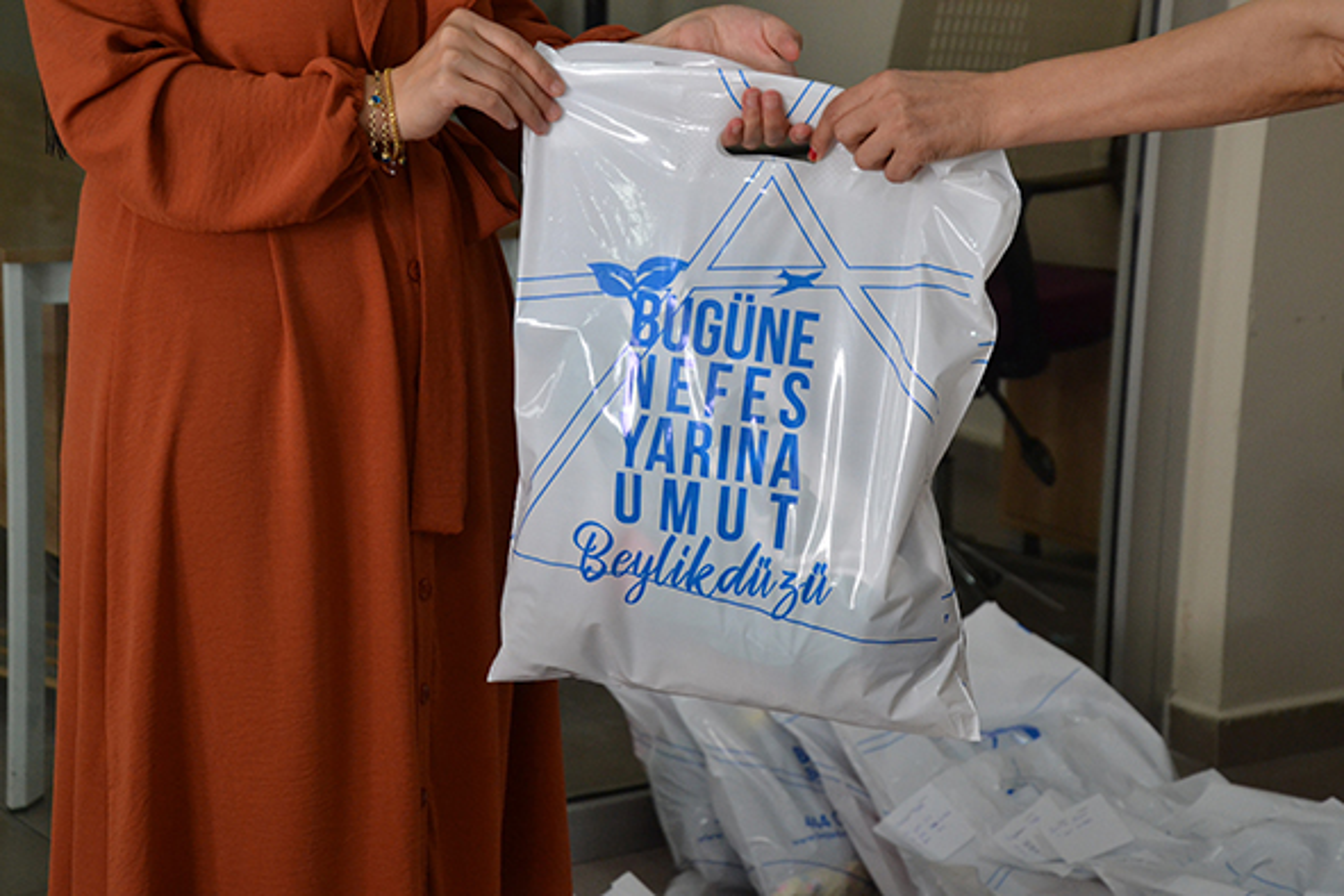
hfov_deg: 26.0
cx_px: 672
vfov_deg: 17.5
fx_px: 2912
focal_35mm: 78
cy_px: 448
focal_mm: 52
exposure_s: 1/160
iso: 1600
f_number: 5.6
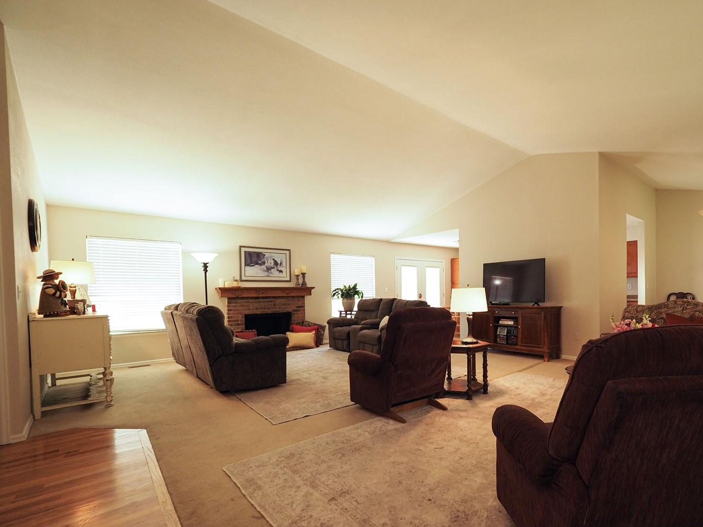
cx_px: 425
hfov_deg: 89.8
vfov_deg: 74.3
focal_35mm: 17
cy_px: 299
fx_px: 345
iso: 500
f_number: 3.2
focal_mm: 7
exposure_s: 1/80
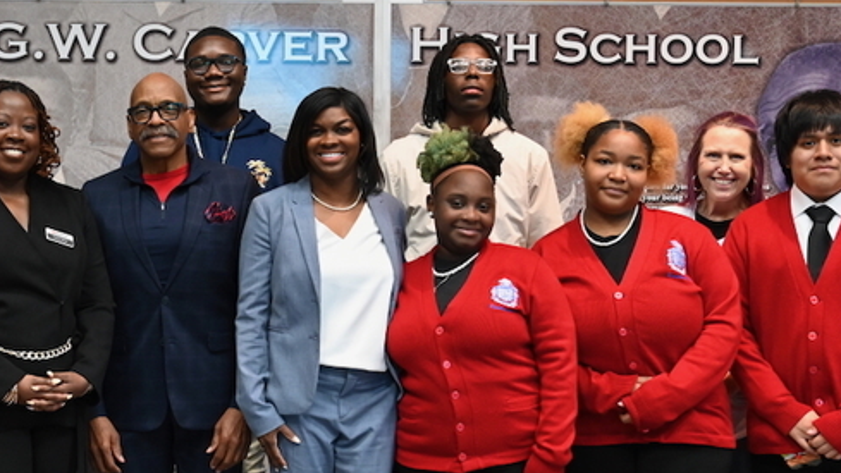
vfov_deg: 17.7
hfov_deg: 30.6
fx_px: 1516
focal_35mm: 68
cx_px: 237
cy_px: 284
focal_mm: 31
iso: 2500
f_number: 4
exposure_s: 1/125
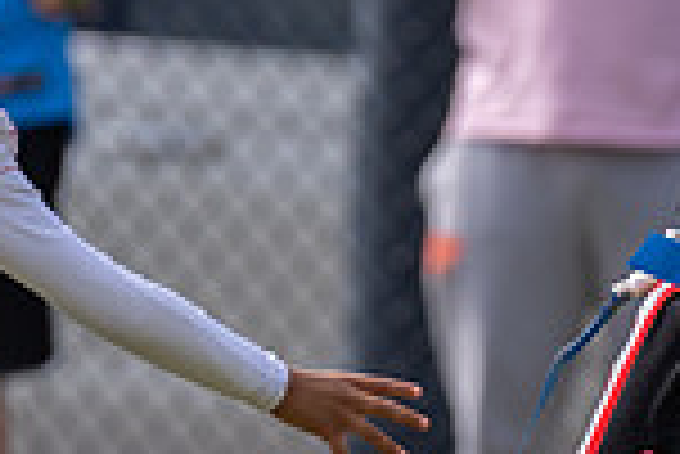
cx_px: 631
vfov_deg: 1.3
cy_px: 595
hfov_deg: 2.0
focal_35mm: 1029
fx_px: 19455
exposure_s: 1/1600
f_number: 2.8
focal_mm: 200
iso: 100
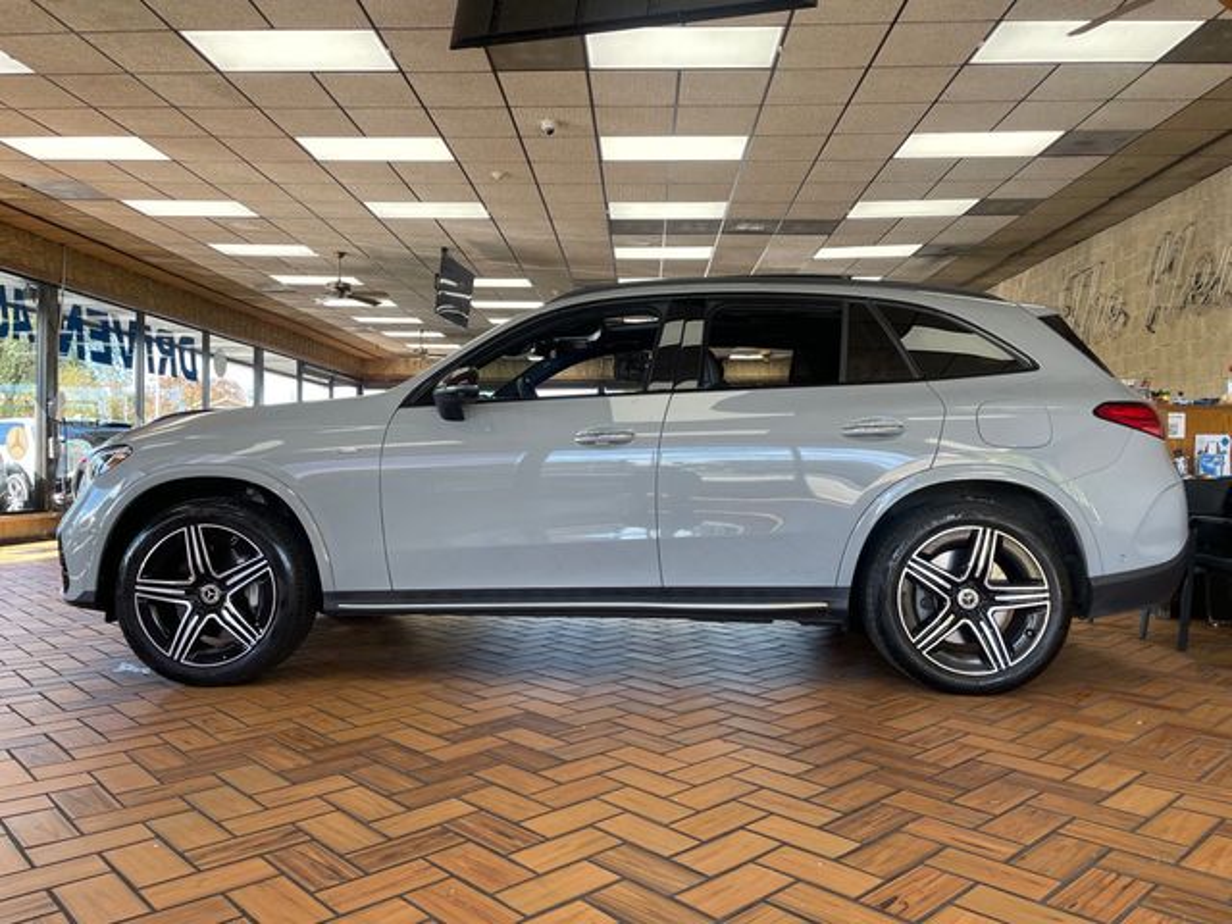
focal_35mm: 26
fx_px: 925
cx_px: 616
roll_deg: +0.2
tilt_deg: +1.3
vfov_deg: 53.1
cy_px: 462
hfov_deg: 67.3
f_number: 1.6
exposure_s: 1/126
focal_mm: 4.2
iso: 32
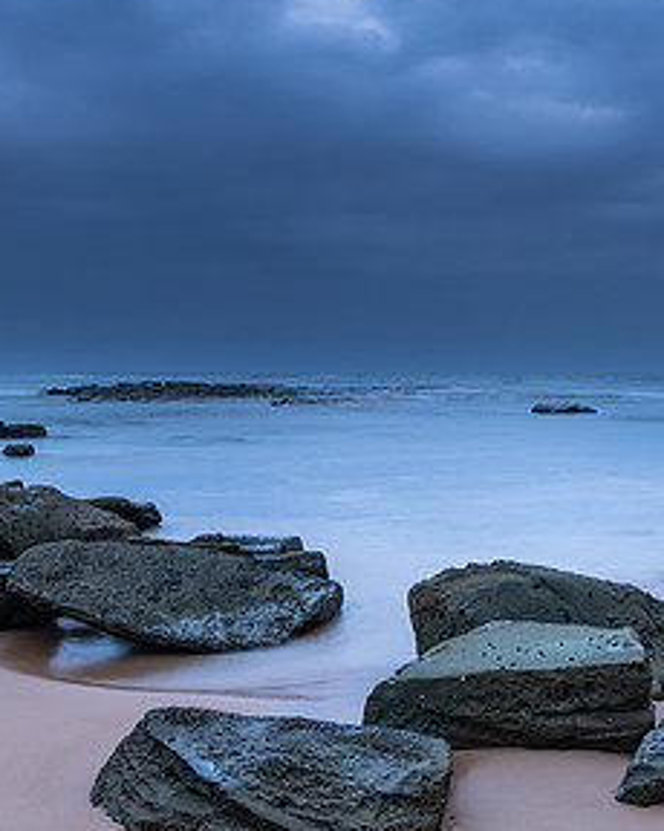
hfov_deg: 31.8
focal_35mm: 47
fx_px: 1156
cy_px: 330
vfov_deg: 39.4
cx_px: 439
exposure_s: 4
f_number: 4
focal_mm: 24
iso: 250
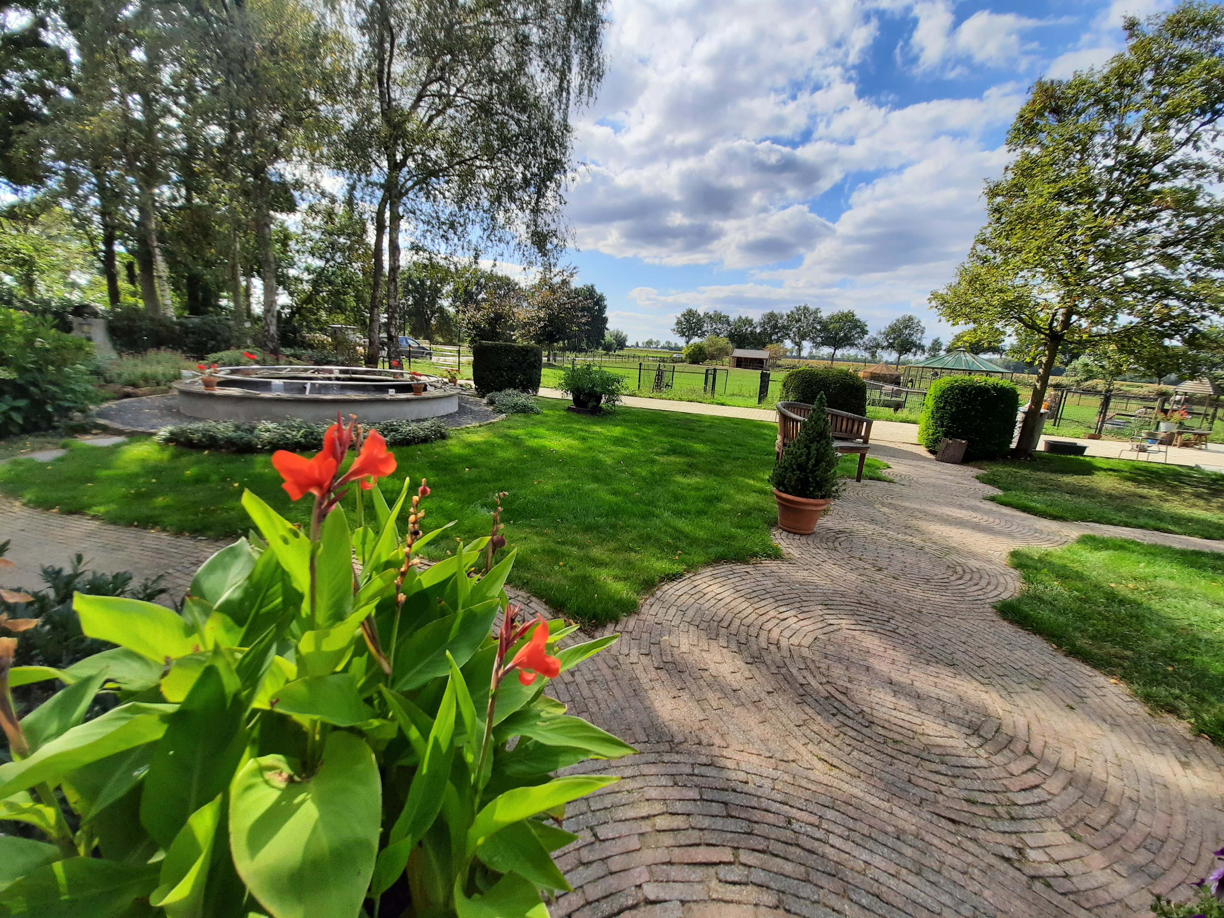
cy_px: 459
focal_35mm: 13
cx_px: 612
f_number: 2.2
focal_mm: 1.74
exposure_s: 1/1245
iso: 40
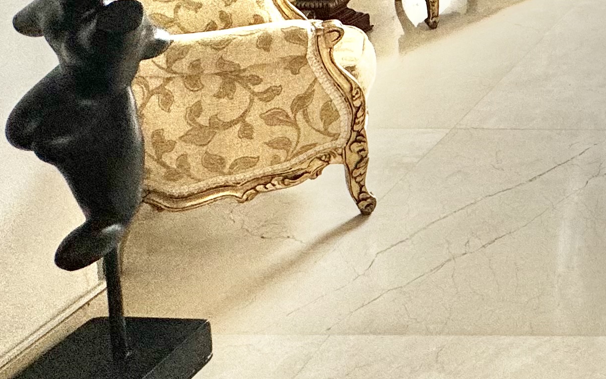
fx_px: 809
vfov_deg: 21.9
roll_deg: +0.0
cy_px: -188
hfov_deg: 30.0
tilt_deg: -5.7
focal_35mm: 49
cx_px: 838
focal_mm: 2.22
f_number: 2.2
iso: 80
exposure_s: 1/99
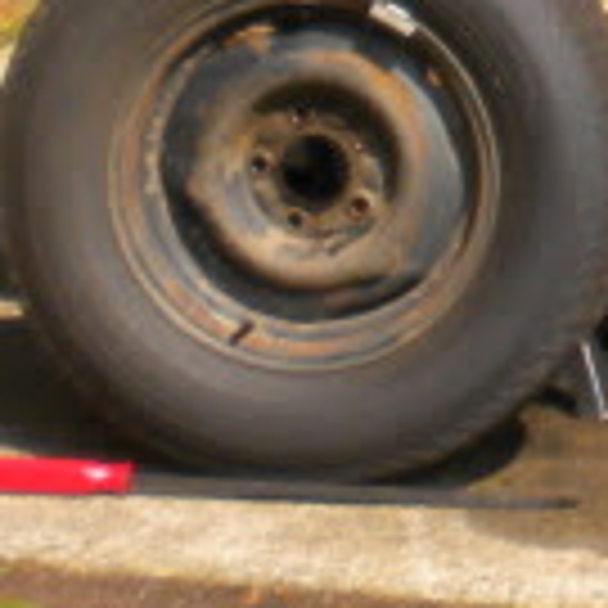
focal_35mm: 274
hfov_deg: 6.0
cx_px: 1657
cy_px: -585
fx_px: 5445
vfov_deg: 6.2
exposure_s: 1/272
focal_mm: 7.4
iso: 80
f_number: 4.9
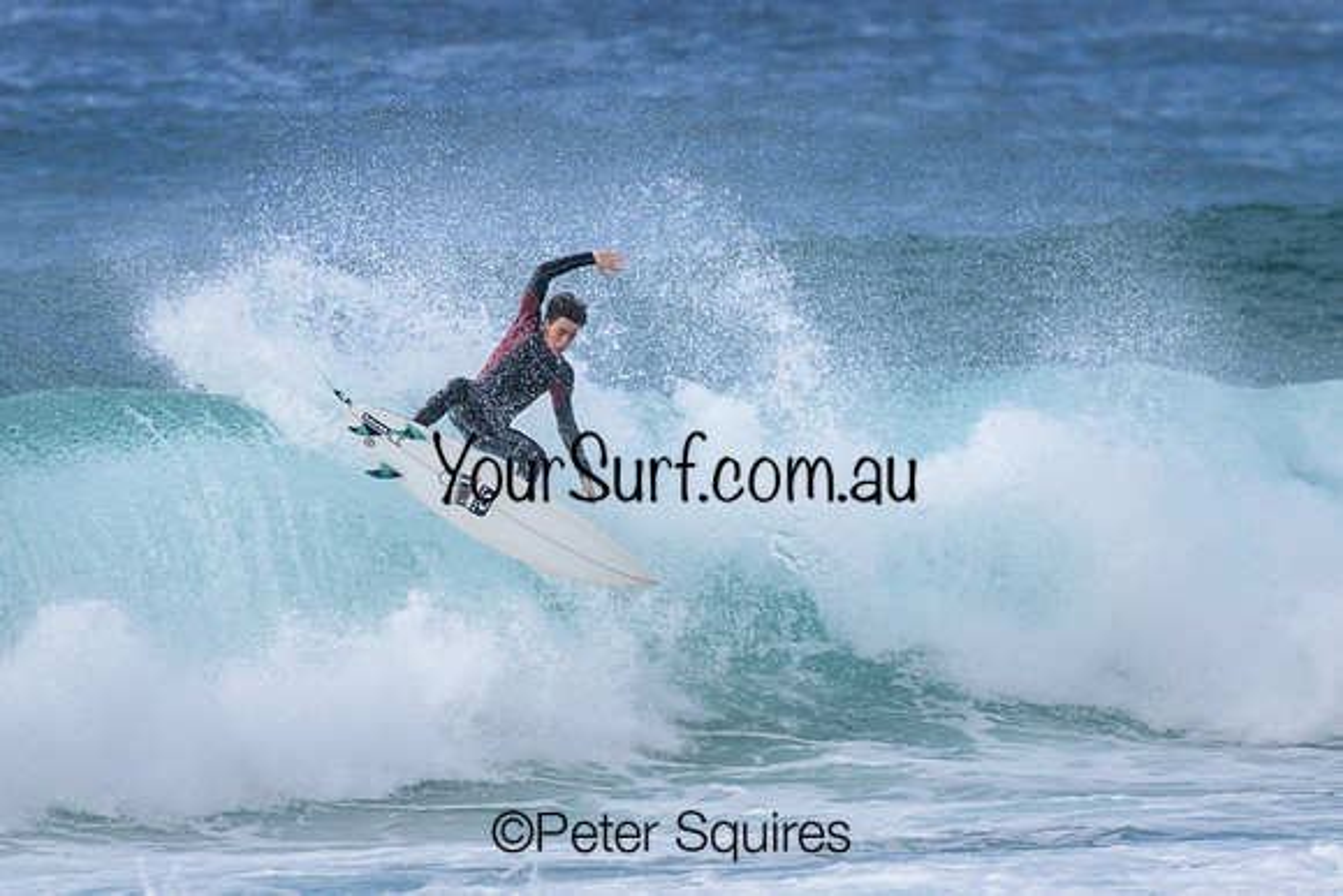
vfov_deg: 1.4
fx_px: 37313
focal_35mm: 1000
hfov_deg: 2.1
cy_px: 448
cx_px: 672
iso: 1000
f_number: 11
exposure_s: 1/2000
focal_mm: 1000
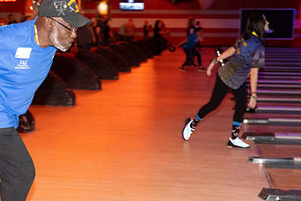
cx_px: 48
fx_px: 752
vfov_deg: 15.1
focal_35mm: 90
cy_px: 163
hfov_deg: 22.2
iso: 2000
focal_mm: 41
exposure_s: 1/100
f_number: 5.6
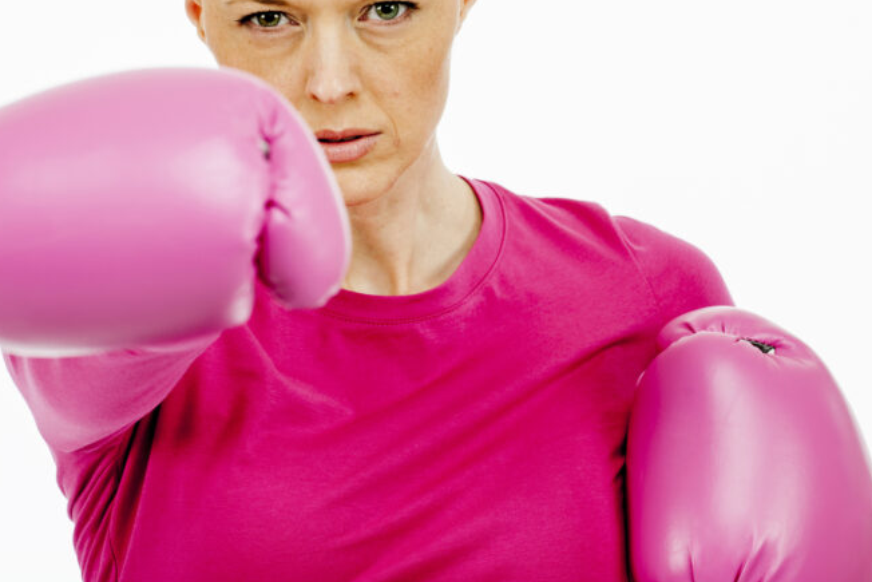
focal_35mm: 212
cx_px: 345
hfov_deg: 9.7
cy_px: 152
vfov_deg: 6.5
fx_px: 5136
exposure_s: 1/200
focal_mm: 135
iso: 100
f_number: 8
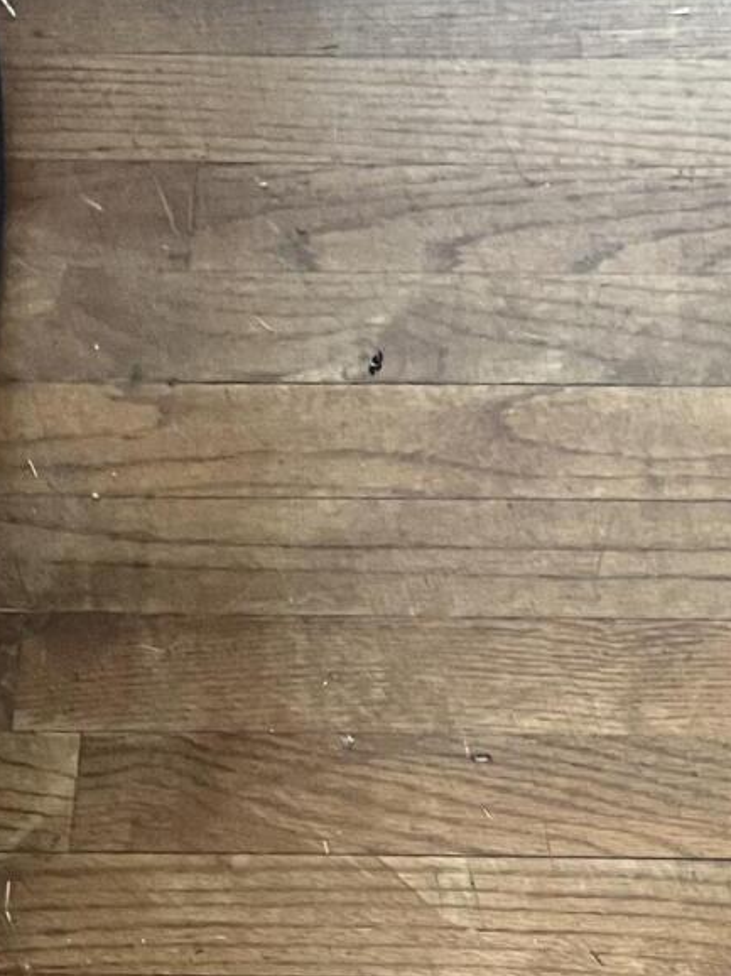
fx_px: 2536
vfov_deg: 20.1
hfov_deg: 15.1
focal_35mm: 90
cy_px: 1236
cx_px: 1111
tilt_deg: -77.4
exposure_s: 1/40
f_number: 1.5
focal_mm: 5.7
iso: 500
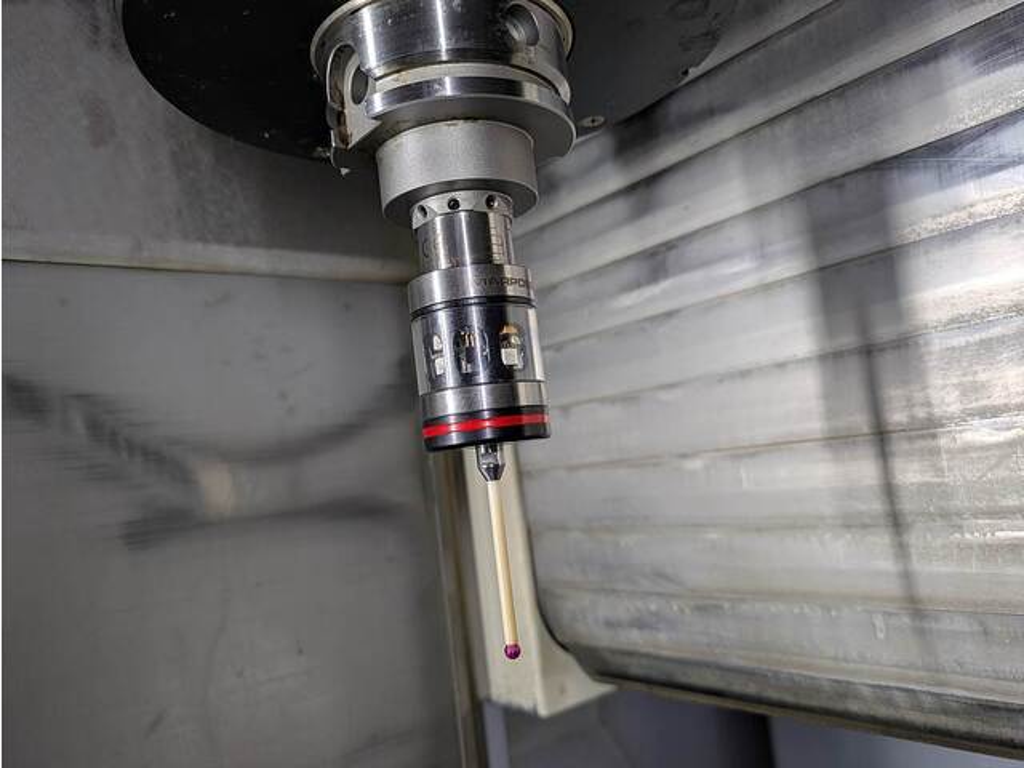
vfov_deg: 54.9
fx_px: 740
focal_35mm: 25
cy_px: 384
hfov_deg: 69.4
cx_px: 512
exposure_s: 1/141
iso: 48
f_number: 1.89
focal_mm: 5.43
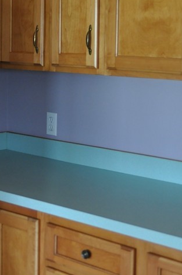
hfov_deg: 16.4
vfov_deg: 24.4
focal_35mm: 83
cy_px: 87
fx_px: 631
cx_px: 66
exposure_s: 1/200
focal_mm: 24
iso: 800
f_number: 2.8
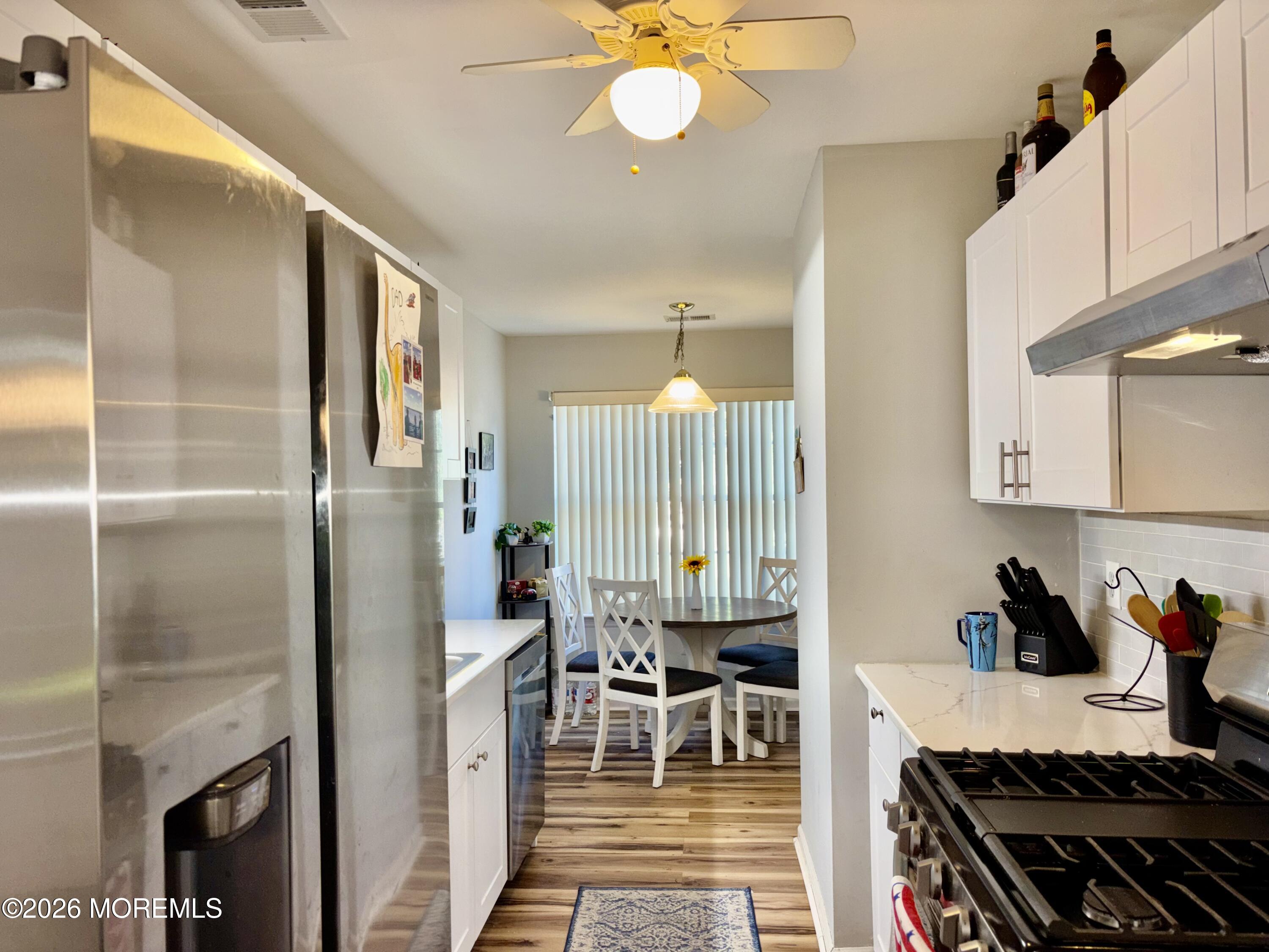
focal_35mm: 26
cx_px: 634
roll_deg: +1.1
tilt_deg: +0.9
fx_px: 953
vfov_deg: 53.1
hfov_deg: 67.3
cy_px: 476
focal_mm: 5.96
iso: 32
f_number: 1.6
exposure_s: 1/38
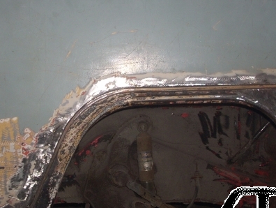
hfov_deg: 27.6
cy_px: 76
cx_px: 95
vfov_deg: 21.0
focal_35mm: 70
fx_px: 559
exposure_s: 1/60
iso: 64
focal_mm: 6.2
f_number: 2.8
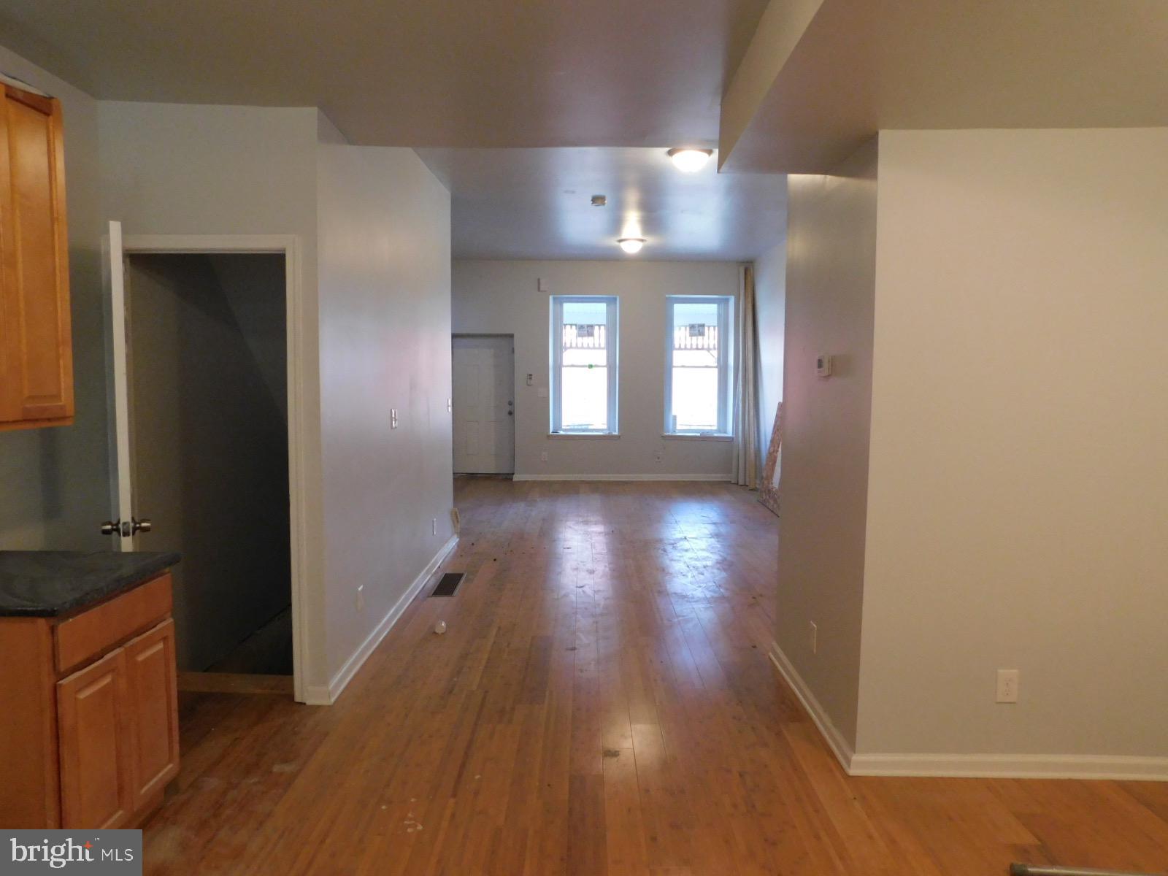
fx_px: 776
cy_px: 438
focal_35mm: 23
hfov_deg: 73.9
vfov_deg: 58.9
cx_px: 584
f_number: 3
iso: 400
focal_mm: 4
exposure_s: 1/30
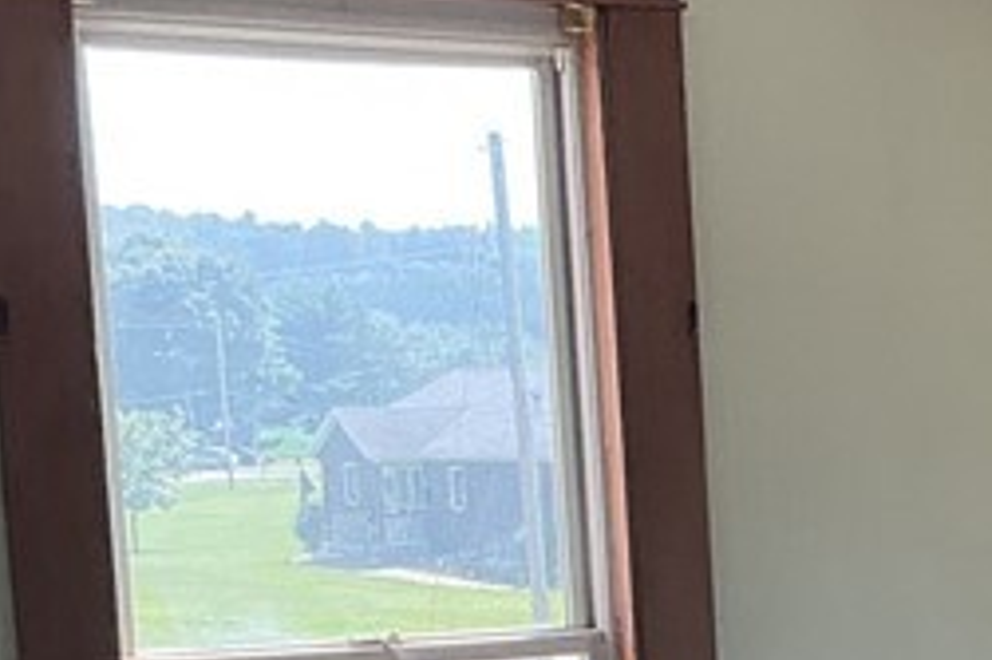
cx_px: 1261
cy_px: 901
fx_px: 3387
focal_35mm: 123
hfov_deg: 15.9
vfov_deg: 10.8
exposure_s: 1/120
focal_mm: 3
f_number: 1.8
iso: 40
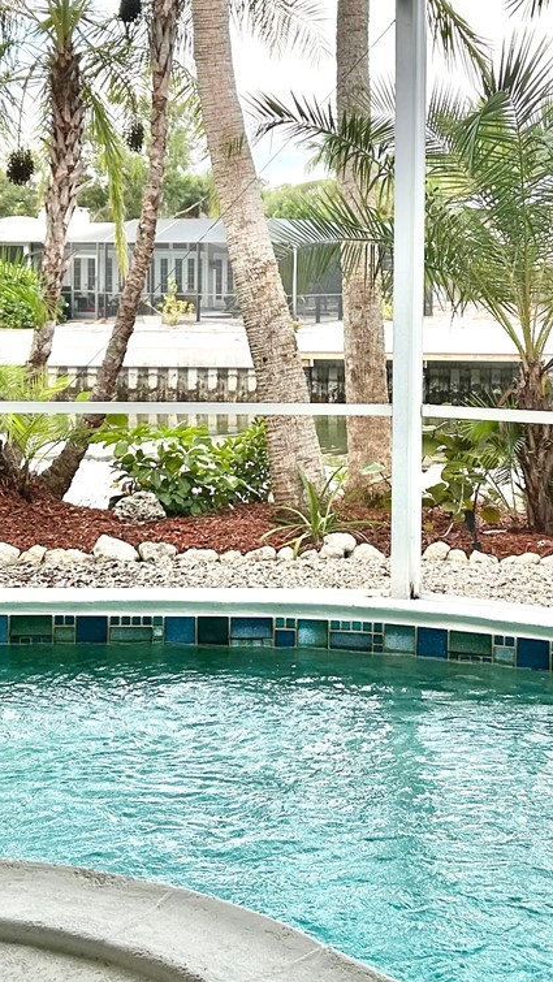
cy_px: 319
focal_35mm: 60
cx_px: 303
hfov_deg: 20.1
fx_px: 1563
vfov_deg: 34.5
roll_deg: +0.6
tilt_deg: -2.2
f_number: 1.5
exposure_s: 1/161
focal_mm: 5.7
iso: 50
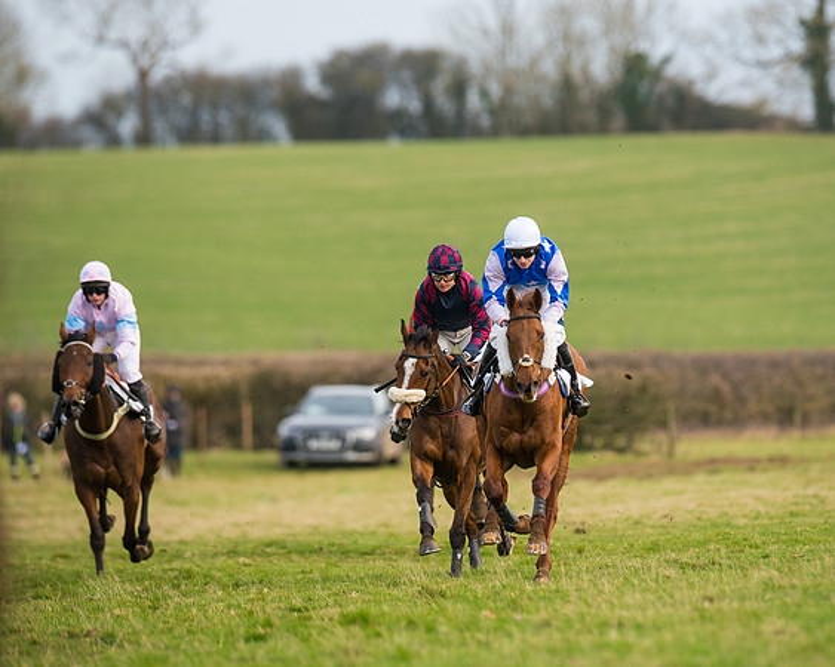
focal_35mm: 477
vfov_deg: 3.2
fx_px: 11774
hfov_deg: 4.1
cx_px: 491
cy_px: 336
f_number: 5.6
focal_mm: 400
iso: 400
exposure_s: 1/1600
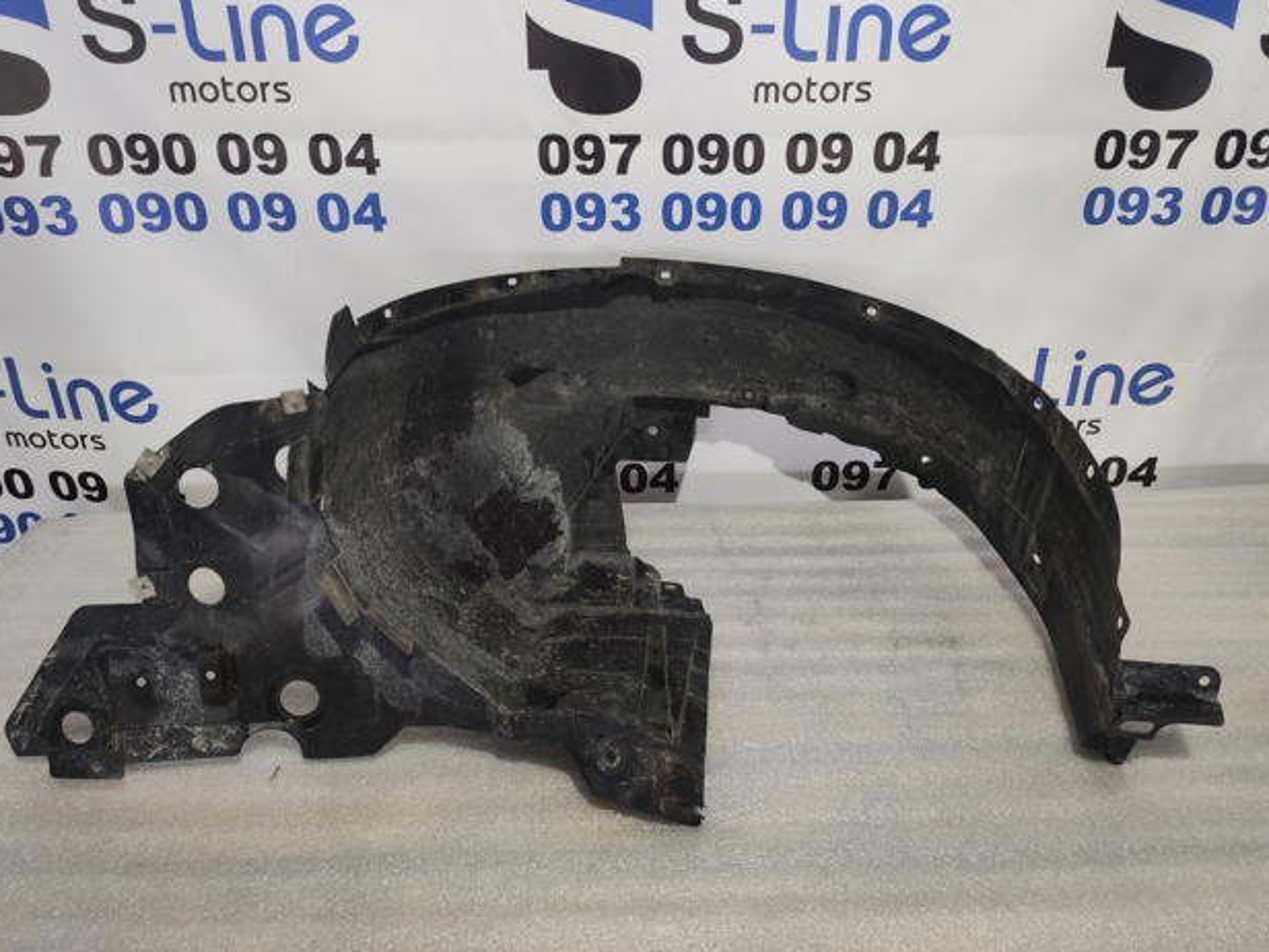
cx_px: 632
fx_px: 990
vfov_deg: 51.4
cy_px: 476
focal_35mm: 27
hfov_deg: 65.3
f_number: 1.75
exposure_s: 1/100
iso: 640
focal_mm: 4.75
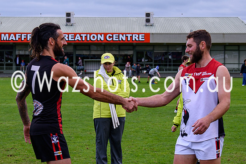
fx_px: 767
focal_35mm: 112
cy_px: 82
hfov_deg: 18.2
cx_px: 116
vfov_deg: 12.2
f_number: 3.5
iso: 100
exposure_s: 1/400
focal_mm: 30
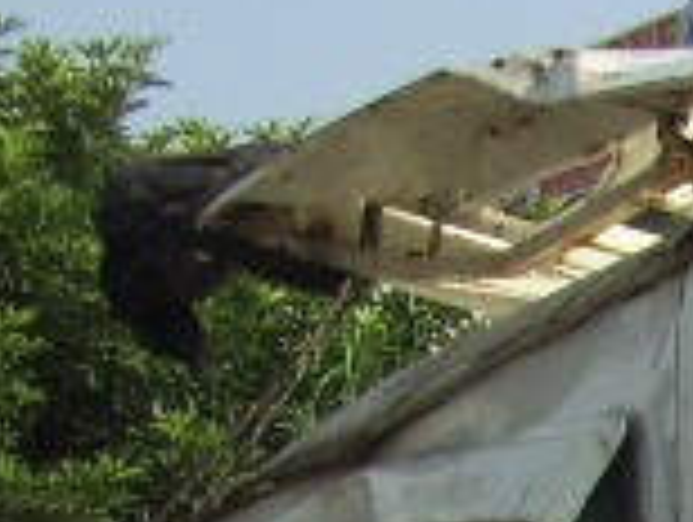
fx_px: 4532
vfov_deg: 6.2
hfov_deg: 8.2
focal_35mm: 226
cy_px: 1341
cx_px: 1534
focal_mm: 5.7
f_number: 5.6
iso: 80
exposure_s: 1/250
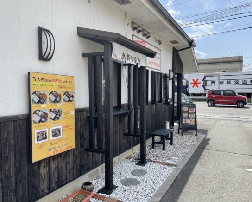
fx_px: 209
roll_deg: -1.9
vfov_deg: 51.5
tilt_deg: -3.5
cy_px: 103
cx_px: 128
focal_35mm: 28
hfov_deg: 62.2
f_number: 1.6
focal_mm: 4.2
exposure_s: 1/2398
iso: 32
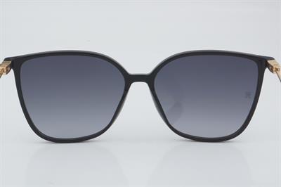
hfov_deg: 27.0
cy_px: 94
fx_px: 585
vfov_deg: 18.2
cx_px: 140
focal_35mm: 75
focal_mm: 50
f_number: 32
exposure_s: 1/3
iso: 100
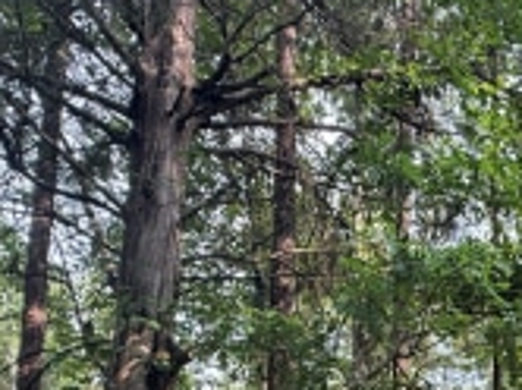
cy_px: 510
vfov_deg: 23.7
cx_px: 553
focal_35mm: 54
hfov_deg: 32.0
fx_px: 813
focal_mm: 2.22
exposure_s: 1/141
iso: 64
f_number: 2.2
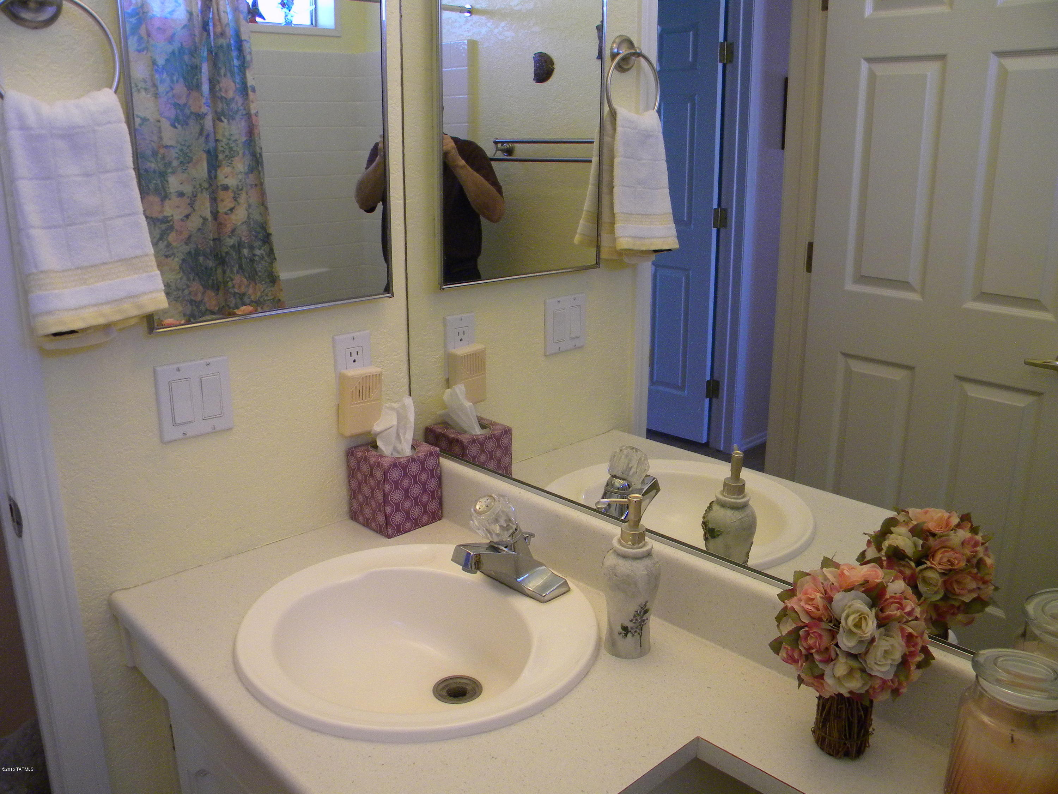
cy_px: 397
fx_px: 856
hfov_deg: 63.4
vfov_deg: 49.7
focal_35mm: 28
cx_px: 529
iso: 348
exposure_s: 1/59.7
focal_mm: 5
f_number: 3.5
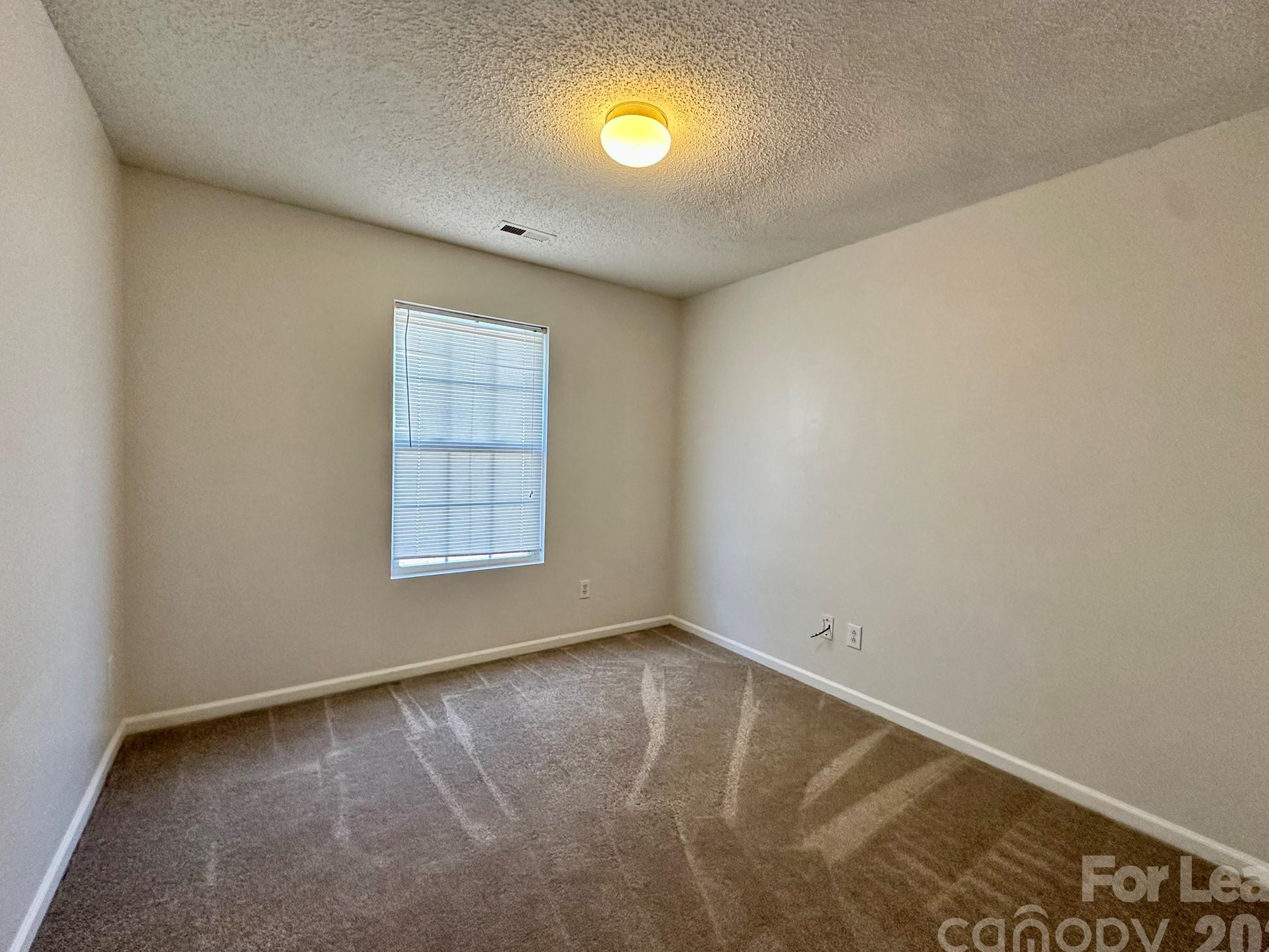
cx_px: 657
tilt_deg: -1.2
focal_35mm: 15
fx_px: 550
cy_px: 476
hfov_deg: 98.1
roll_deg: -1.7
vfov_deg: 81.8
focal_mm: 2.22
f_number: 2.2
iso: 250
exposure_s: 1/120
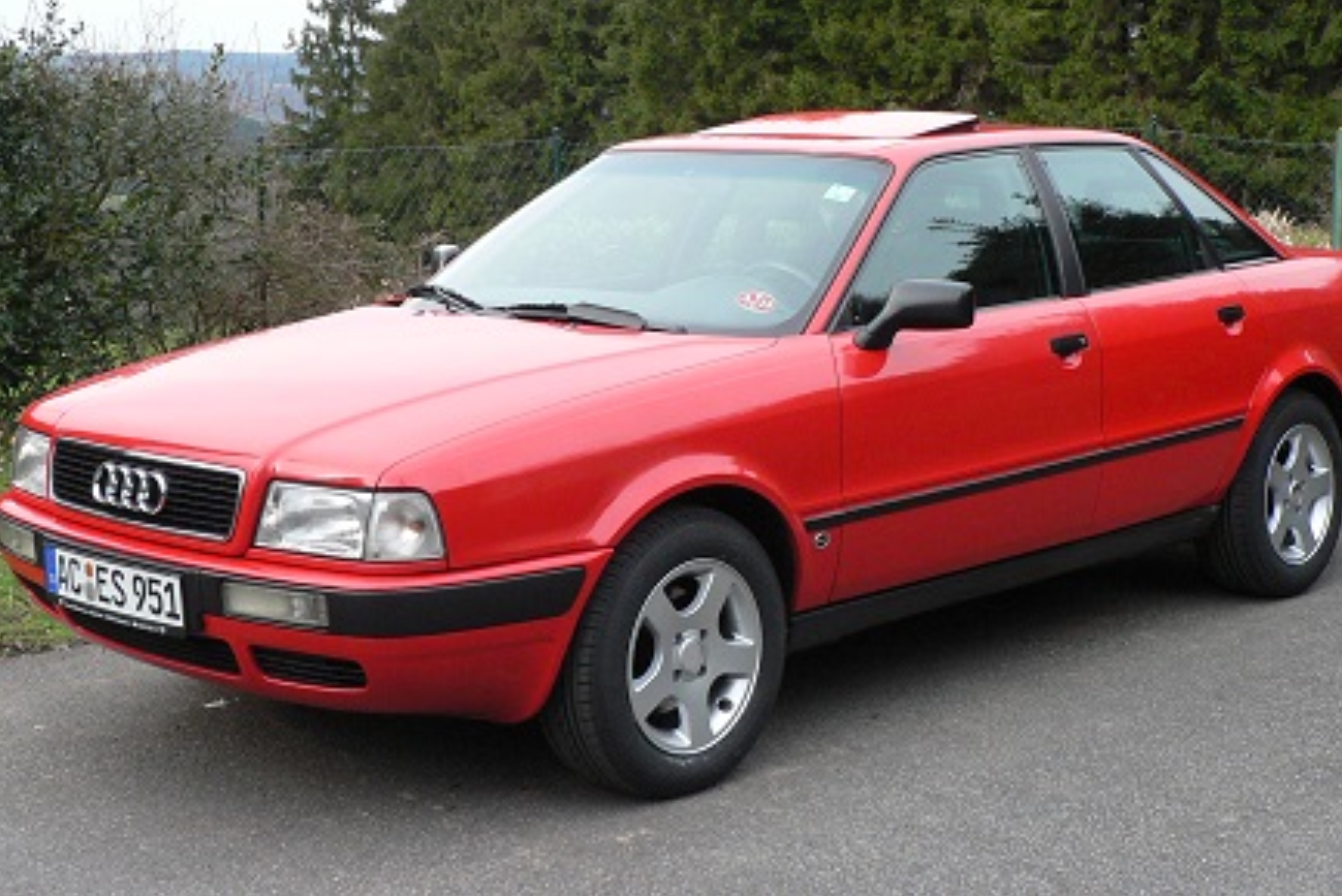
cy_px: 324
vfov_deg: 22.6
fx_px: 2237
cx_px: 700
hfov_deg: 33.4
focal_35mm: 60
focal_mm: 8.6
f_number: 4
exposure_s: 1/320
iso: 200
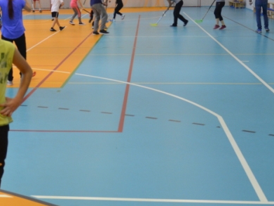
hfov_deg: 23.0
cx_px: 34
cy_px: 82
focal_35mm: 83
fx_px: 657
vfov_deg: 17.8
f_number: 4
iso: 800
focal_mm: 22
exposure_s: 1/60
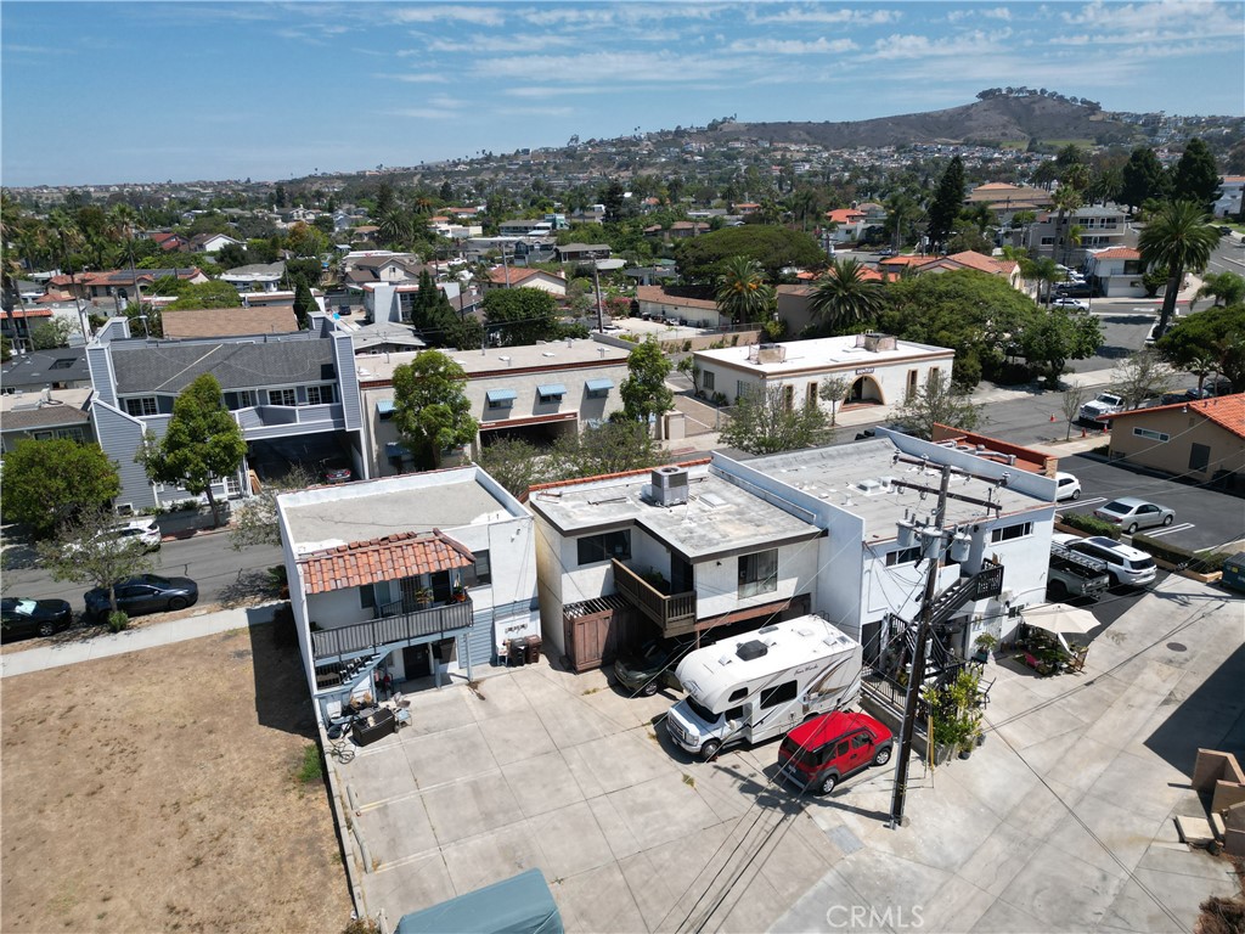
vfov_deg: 56.8
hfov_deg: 71.6
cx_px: 622
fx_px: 863
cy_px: 467
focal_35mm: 24
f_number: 1.7
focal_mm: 6.72
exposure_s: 1/4000
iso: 120
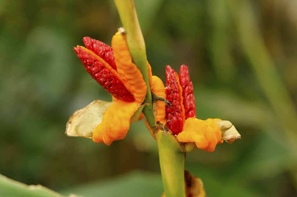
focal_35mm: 90
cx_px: 148
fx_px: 742
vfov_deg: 15.1
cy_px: 98
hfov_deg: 22.6
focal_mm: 60
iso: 200
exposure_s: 1/10
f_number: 4.5
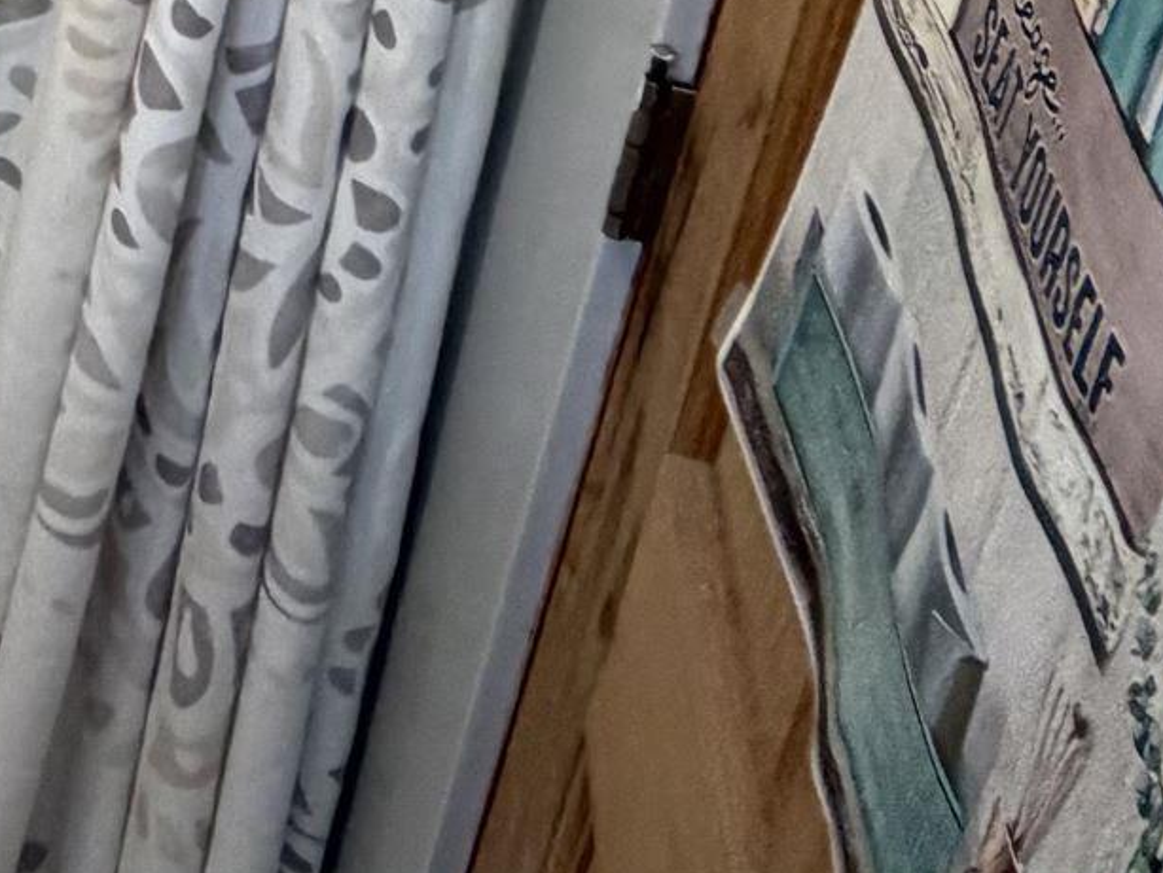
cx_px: -659
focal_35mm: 70
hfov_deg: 22.1
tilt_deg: -21.2
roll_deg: -0.3
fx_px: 2353
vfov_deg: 17.0
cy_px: -740
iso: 320
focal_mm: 2.22
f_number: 2.2
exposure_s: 1/120
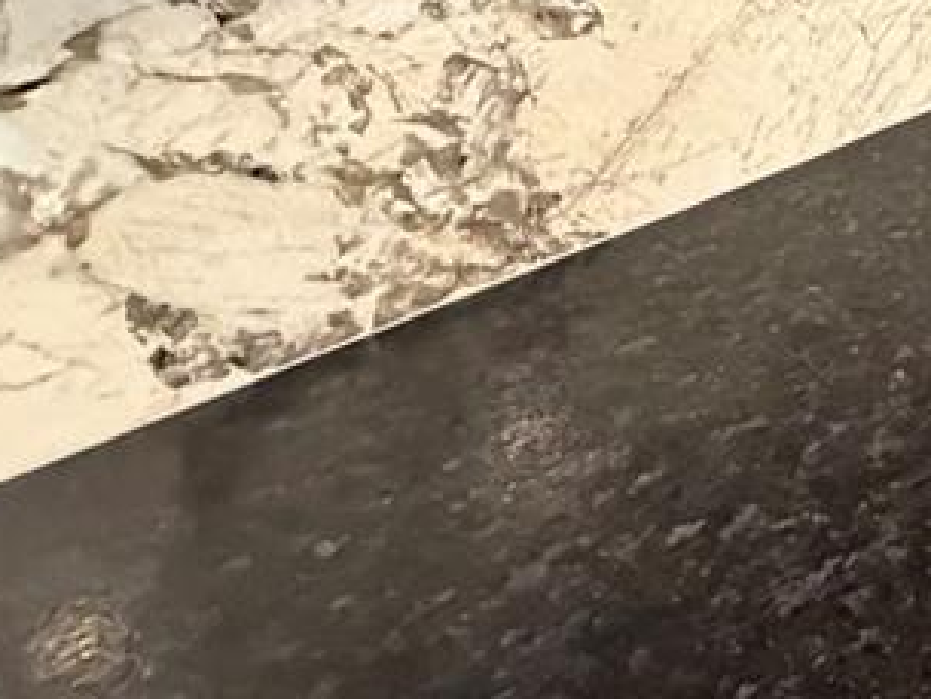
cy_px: -58
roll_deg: +0.5
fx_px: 1265
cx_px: 1444
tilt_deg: -15.7
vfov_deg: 28.3
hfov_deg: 26.7
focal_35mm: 47
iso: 640
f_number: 2.2
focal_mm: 2.22
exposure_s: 1/60
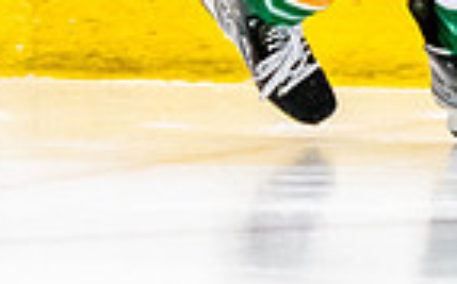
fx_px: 14642
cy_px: -240
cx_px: 598
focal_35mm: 1177
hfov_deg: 1.8
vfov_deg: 1.1
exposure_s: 1/640
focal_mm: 125
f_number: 2.8
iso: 1800
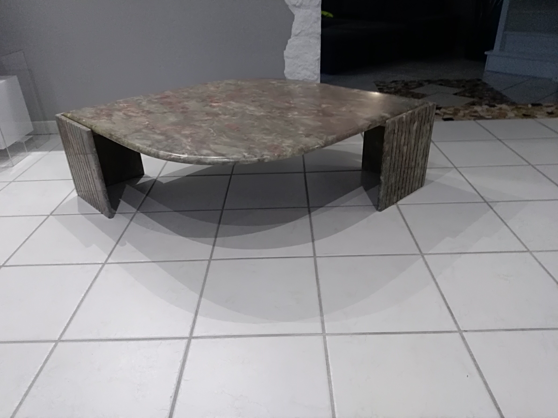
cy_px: 209
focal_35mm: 26
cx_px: 279
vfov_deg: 53.1
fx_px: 419
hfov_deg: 67.3
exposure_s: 1/30
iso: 510
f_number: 2
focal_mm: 3.54
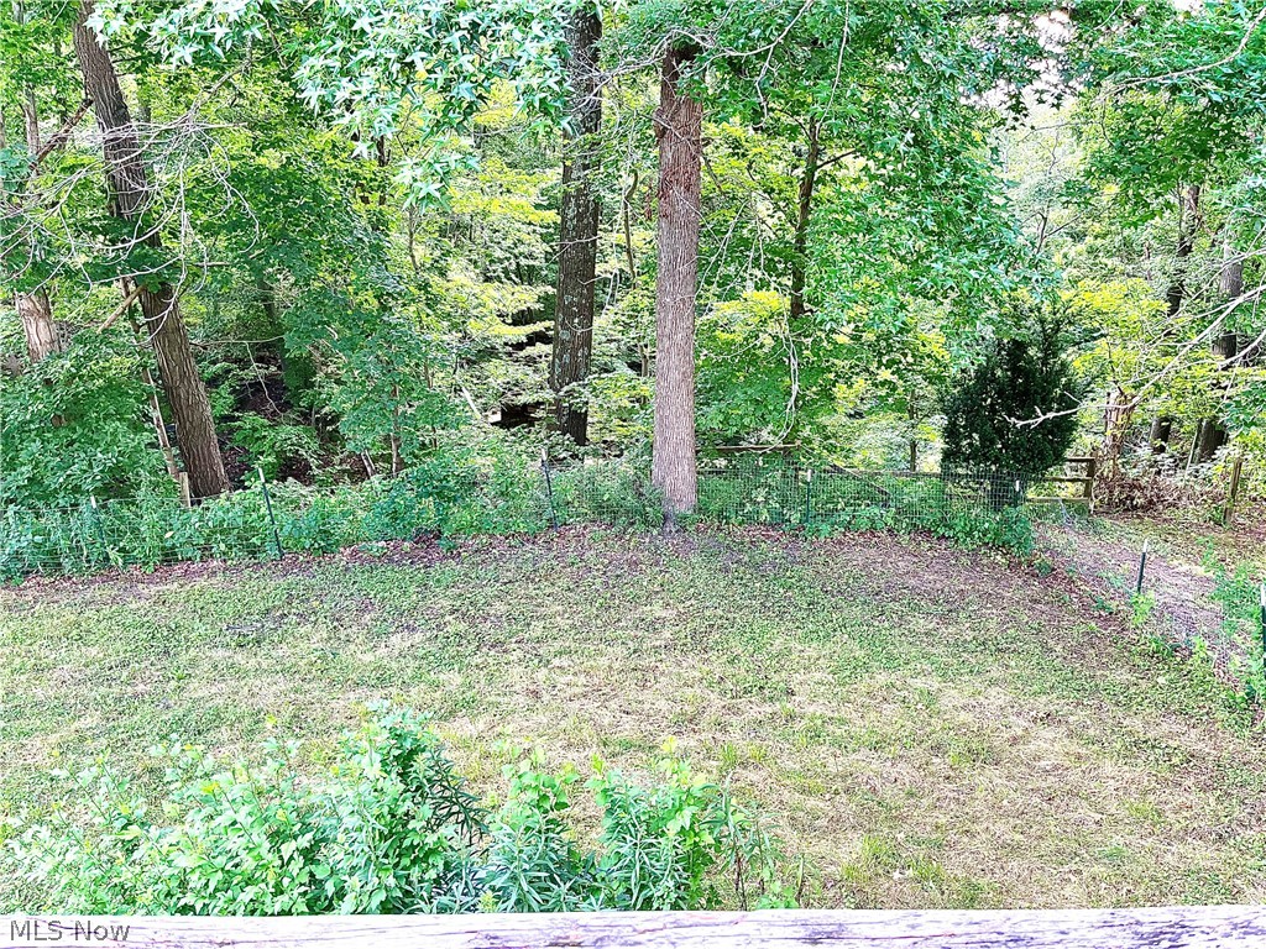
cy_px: 474
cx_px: 633
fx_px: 951
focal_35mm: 26
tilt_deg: -19.9
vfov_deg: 53.1
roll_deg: -1.1
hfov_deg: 67.3
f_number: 1.6
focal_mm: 5.1
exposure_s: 1/122
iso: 100
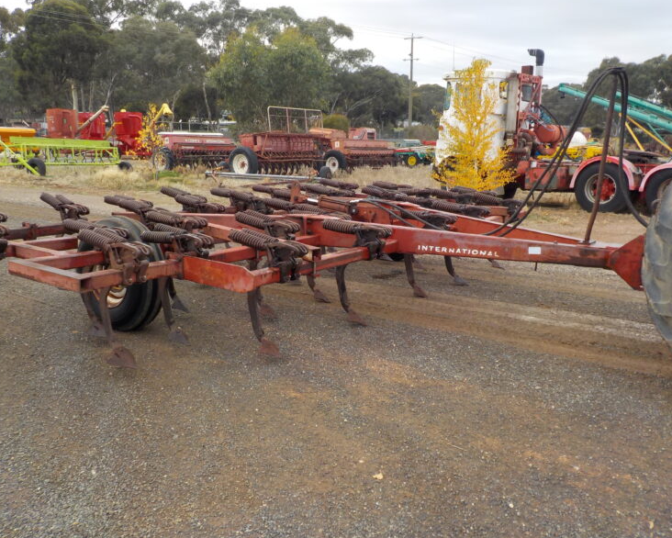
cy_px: 263
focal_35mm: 32
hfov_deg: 55.6
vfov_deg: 45.8
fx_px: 637
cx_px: 323
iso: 125
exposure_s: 1/320
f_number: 3.3
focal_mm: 4.1
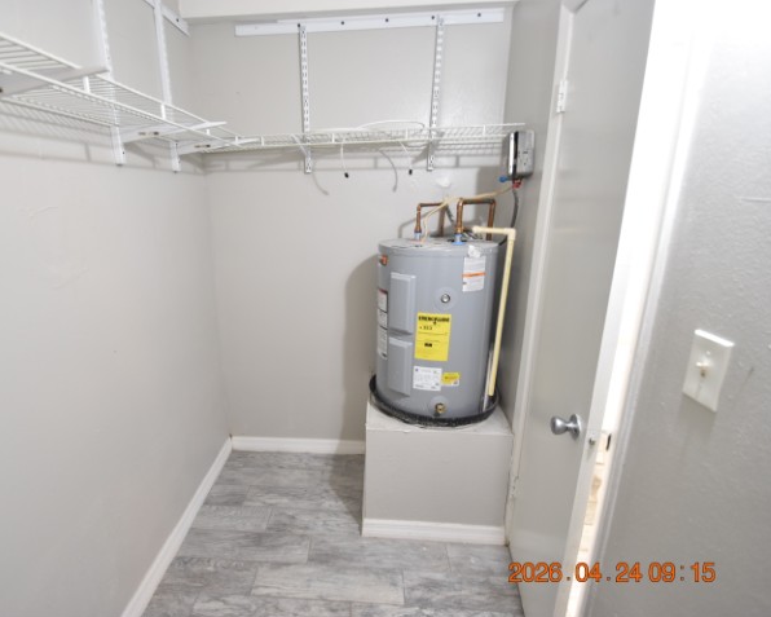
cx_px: 338
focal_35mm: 17
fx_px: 388
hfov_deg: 89.2
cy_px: 309
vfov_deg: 77.0
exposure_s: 1/15
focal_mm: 10
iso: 800
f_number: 3.5
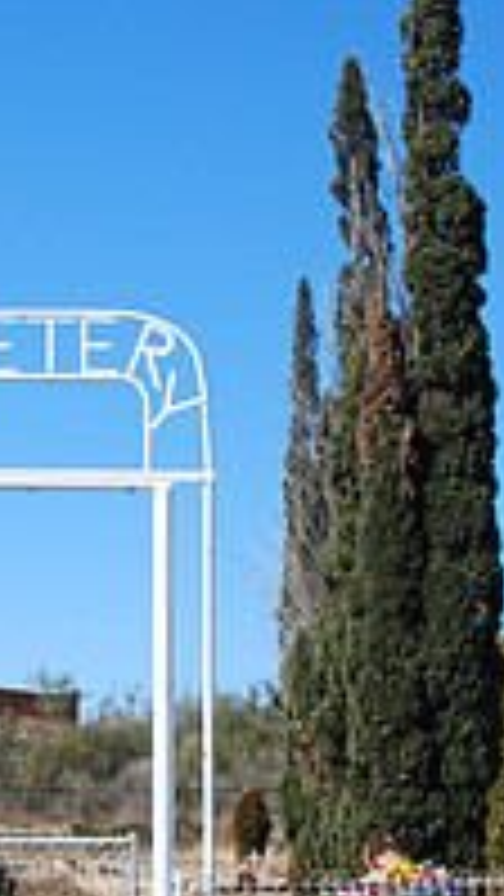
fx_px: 2612
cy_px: 653
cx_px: -180
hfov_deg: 10.7
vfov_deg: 19.3
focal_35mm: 110
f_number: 5.6
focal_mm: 24
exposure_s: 1/125
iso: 110
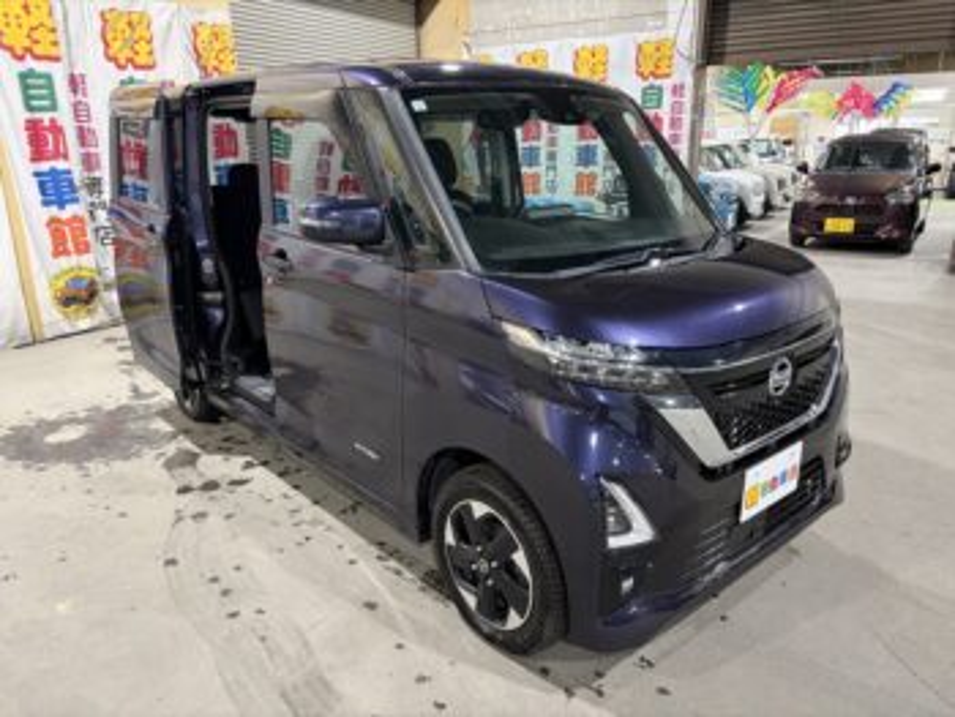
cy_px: 358
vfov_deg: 53.1
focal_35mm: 26
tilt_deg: -16.8
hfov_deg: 67.3
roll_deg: +1.9
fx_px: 718
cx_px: 478
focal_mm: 5.96
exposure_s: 1/50
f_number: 1.6
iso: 250
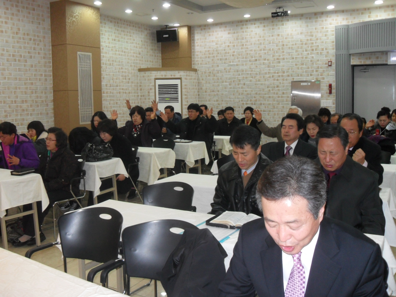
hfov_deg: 52.6
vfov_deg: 40.7
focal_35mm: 35
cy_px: 148
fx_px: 400
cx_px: 198
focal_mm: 6.2
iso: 200
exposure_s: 1/45
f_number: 2.8
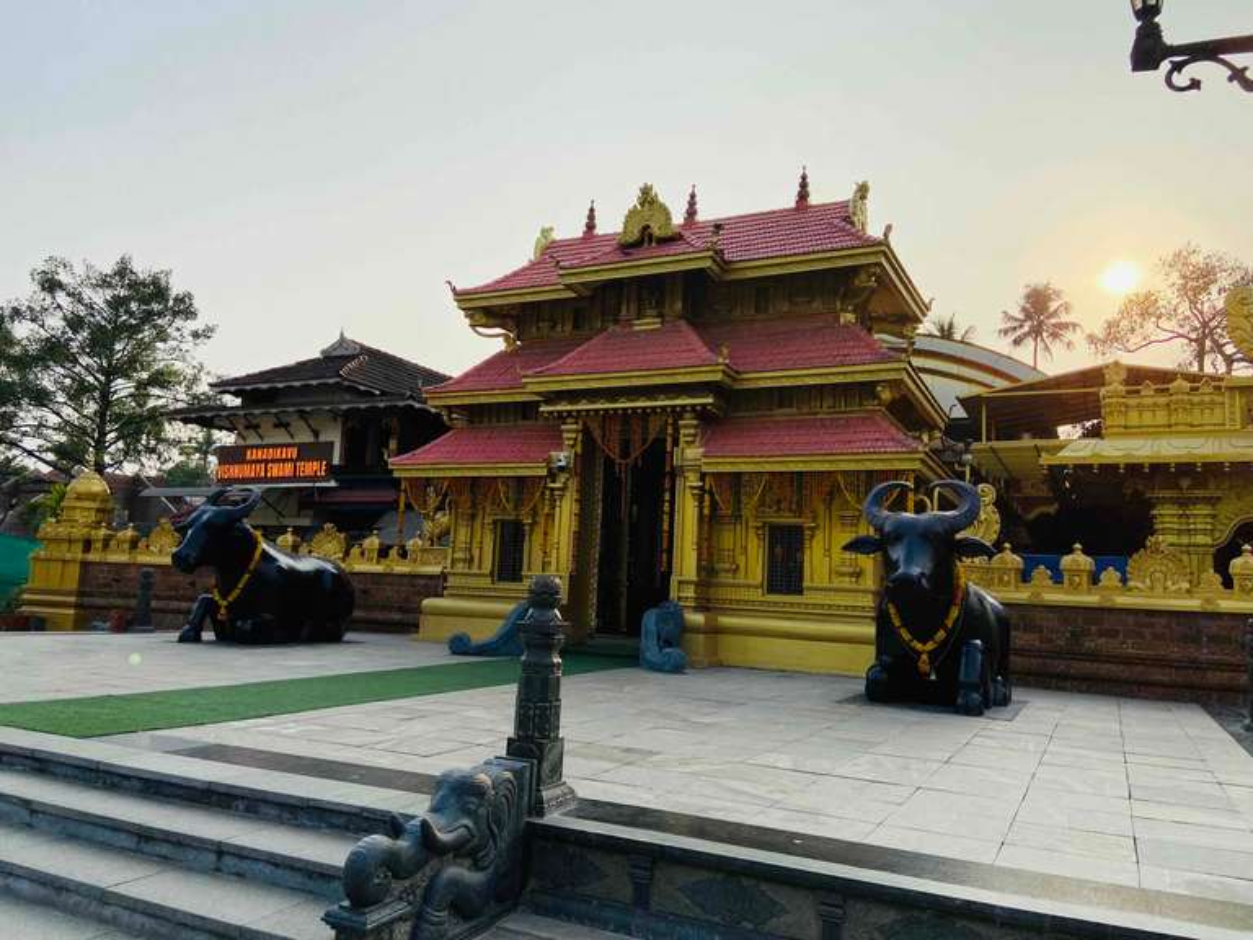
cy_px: 470
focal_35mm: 26
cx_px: 626
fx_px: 941
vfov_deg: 53.1
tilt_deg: +6.8
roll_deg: -3.0
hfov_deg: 67.3
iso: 32
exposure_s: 1/3610
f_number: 1.8
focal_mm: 4.25
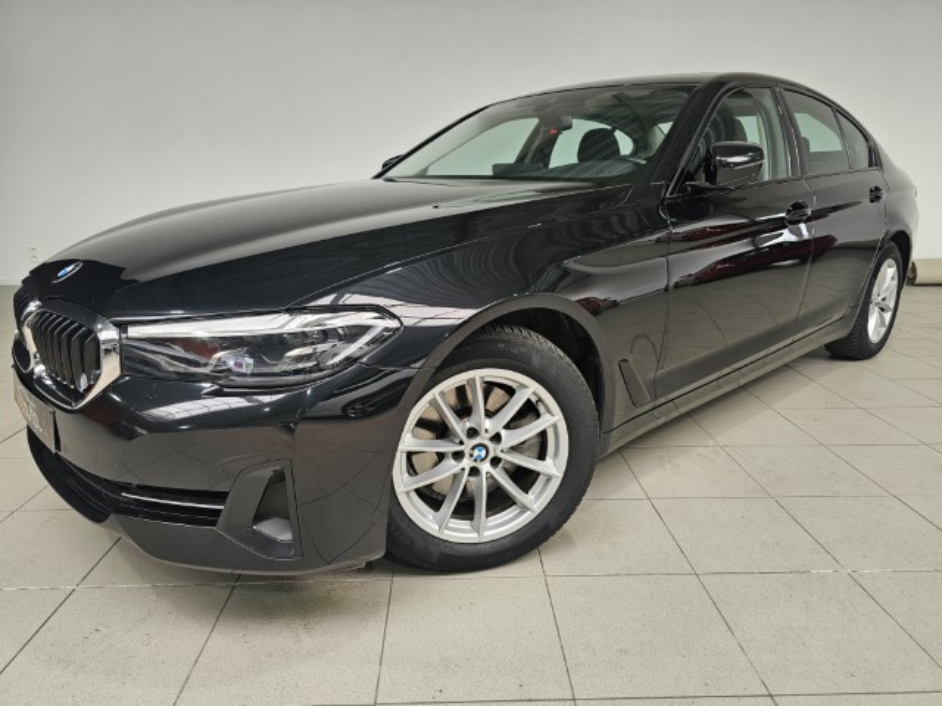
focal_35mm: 23
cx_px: 471
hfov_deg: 73.9
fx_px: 626
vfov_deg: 58.9
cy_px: 353
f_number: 1.7
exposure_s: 1/100
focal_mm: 6.3
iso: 32
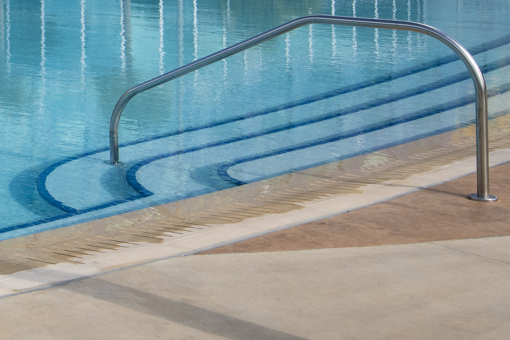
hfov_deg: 15.7
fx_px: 1332
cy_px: -257
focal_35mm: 94
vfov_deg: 13.2
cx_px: -588
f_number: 8
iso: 200
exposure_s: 1/400
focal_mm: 19
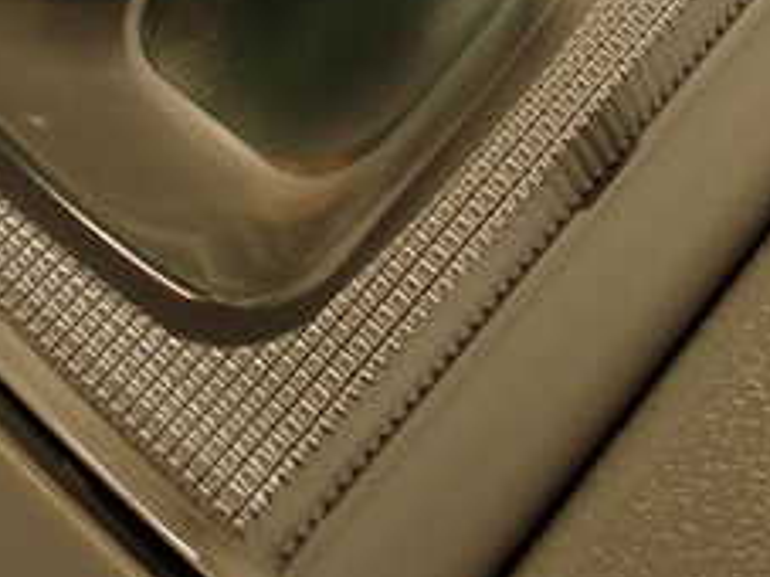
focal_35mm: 66
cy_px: -75
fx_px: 1467
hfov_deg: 29.2
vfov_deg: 21.0
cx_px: 502
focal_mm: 4.5
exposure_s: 1/60
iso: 200
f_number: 2
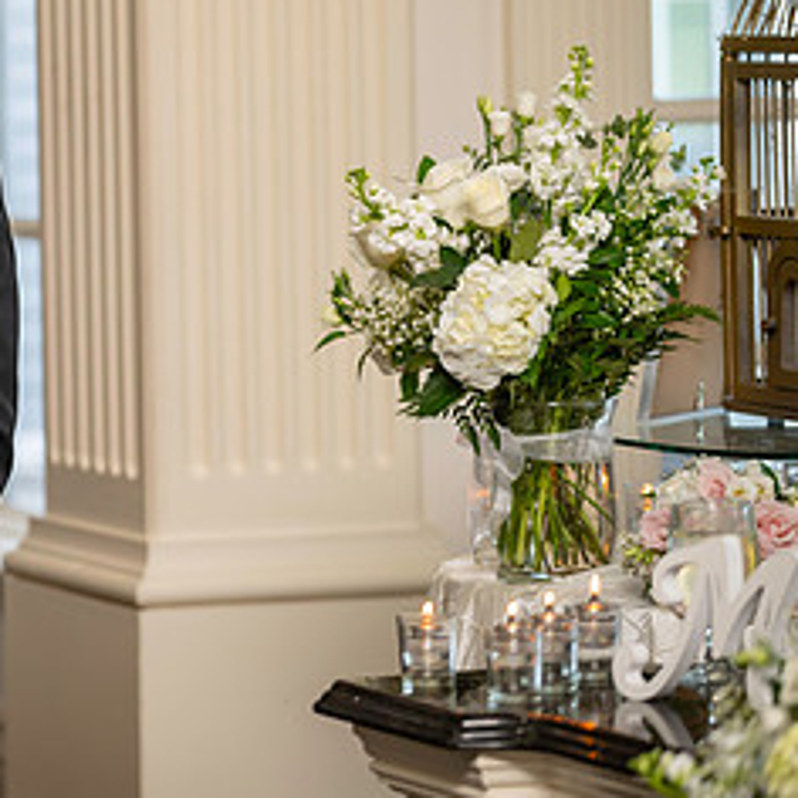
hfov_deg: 7.2
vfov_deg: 7.2
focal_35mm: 242
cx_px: -142
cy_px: 162
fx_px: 6312
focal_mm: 116
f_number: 2.8
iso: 640
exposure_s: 1/125
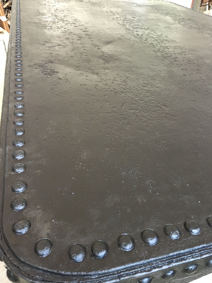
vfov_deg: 61.7
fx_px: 237
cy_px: 142
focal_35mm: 29
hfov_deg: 48.2
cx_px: 106
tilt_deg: -37.1
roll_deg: -5.3
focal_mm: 4.15
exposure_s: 1/25
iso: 200
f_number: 2.2
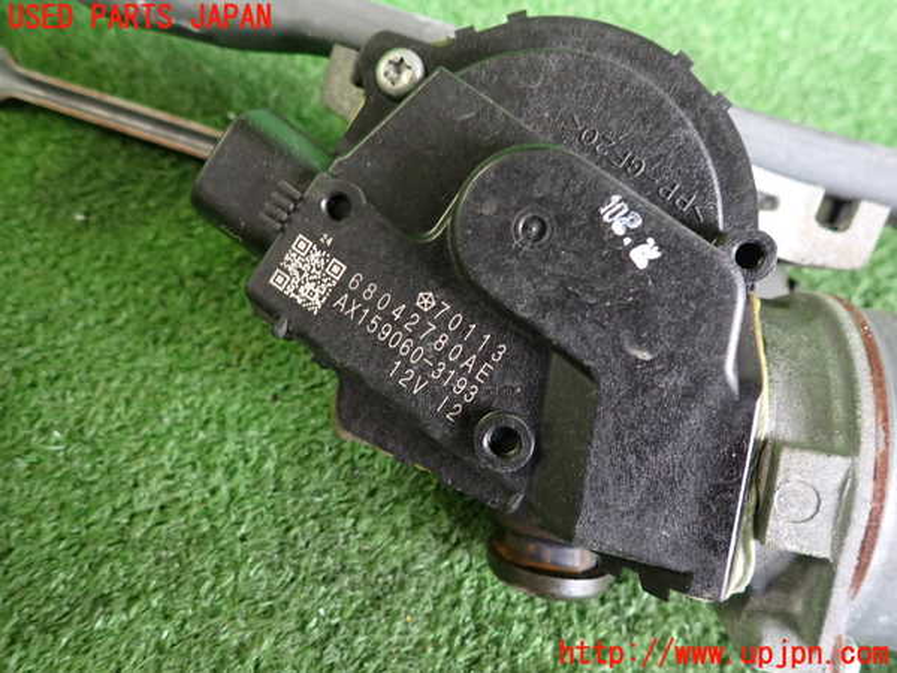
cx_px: 448
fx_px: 648
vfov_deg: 54.9
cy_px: 336
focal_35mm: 25
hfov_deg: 69.4
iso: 320
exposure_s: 1/30
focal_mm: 4.5
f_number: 2
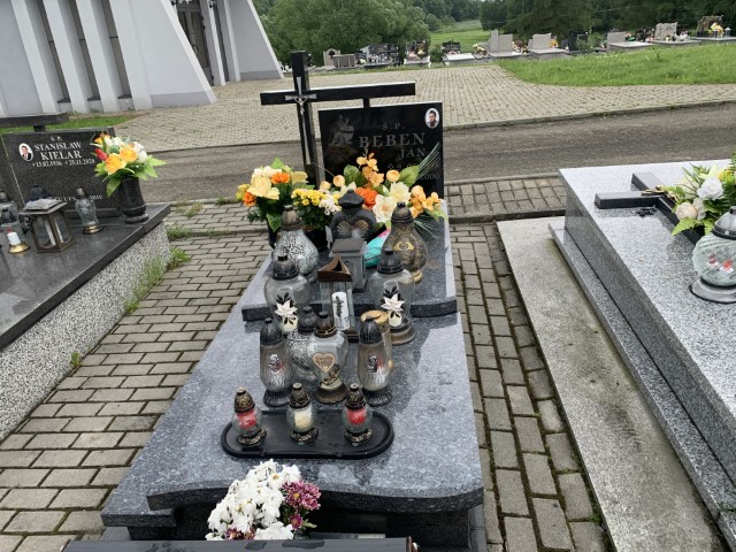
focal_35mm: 26
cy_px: 276
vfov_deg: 53.1
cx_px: 368
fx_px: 553
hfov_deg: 67.3
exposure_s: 1/871
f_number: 1.8
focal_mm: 4.25
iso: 25
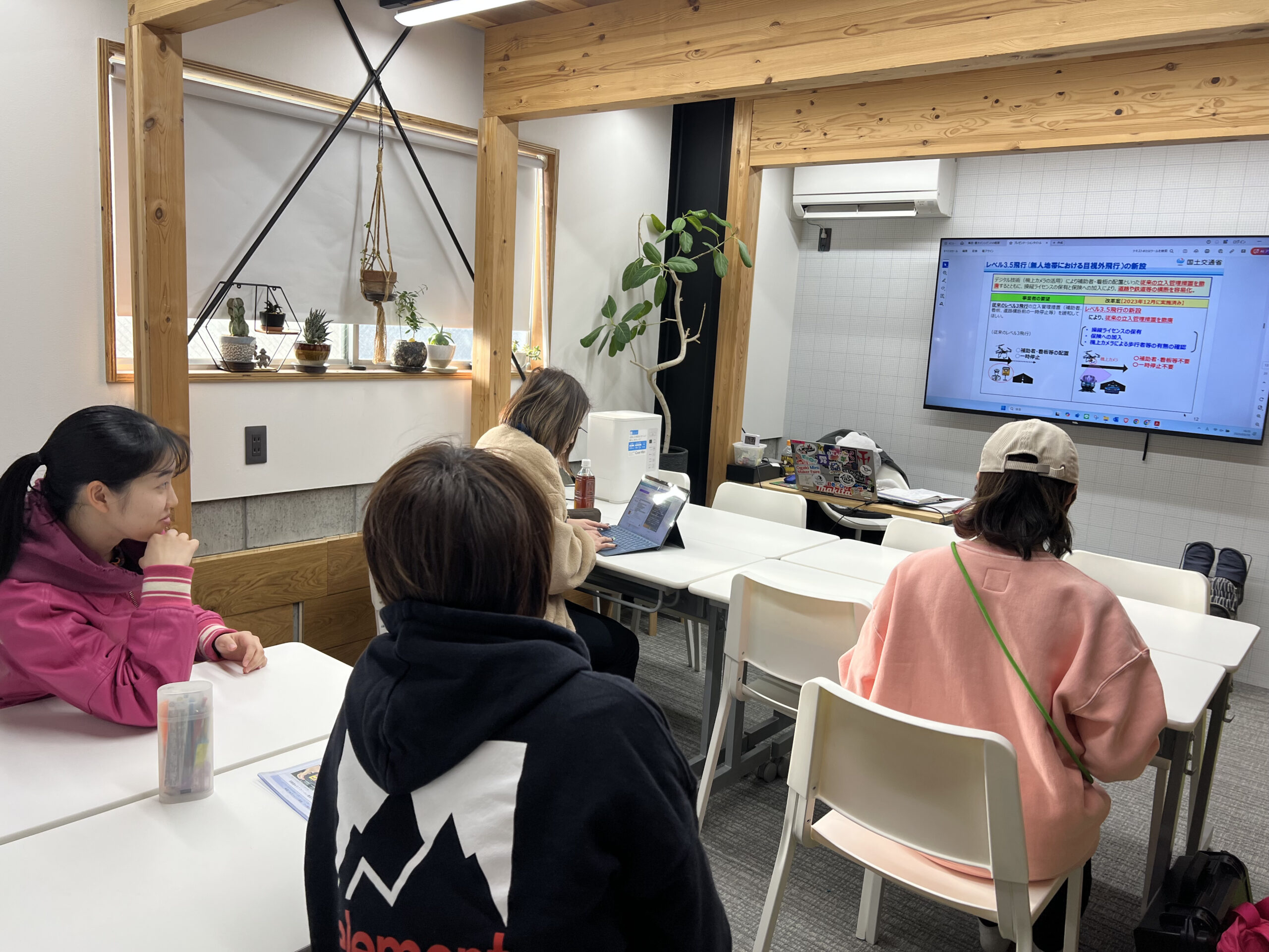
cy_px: 476
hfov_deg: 67.3
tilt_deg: -7.9
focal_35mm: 26
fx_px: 953
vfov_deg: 53.1
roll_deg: -2.0
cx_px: 634
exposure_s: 1/123
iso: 32
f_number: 1.5
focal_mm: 5.7
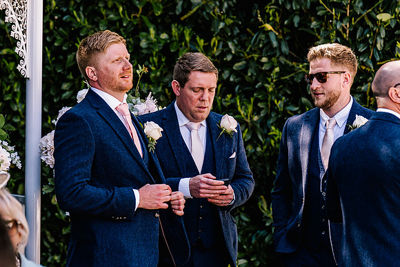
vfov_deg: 11.1
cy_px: 134
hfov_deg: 16.6
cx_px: 214
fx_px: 1373
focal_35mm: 124
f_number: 5
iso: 320
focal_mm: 115
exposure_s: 1/250
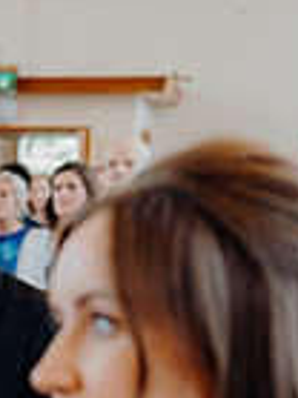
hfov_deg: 8.5
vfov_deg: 11.7
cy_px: 477
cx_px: -298
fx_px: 1897
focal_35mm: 165
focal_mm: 41
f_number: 2.8
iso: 1000
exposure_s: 1/200
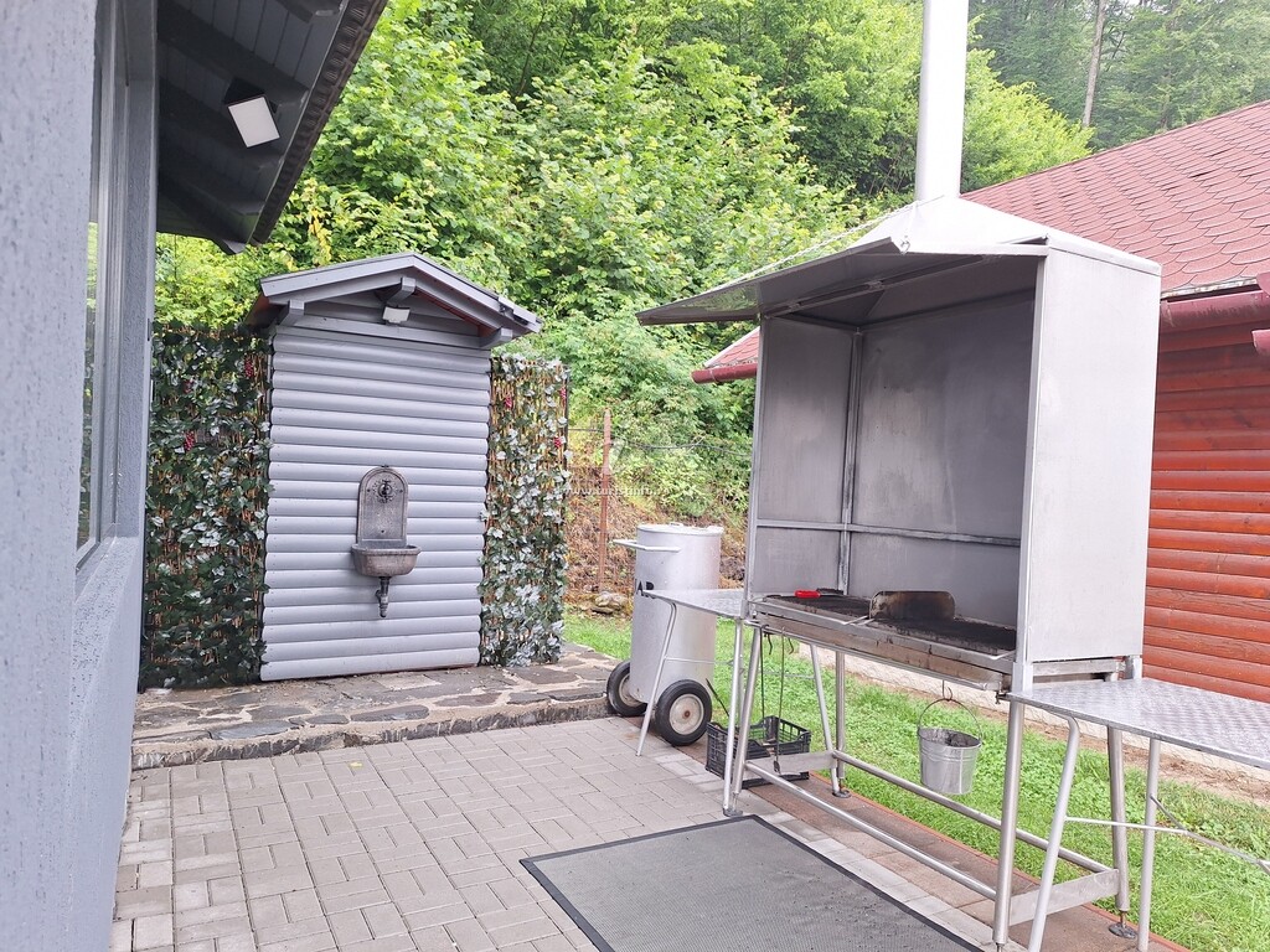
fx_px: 844
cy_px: 476
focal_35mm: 23
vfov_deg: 58.9
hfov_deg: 73.9
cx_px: 635
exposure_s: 1/153
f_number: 1.8
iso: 40
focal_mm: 5.54
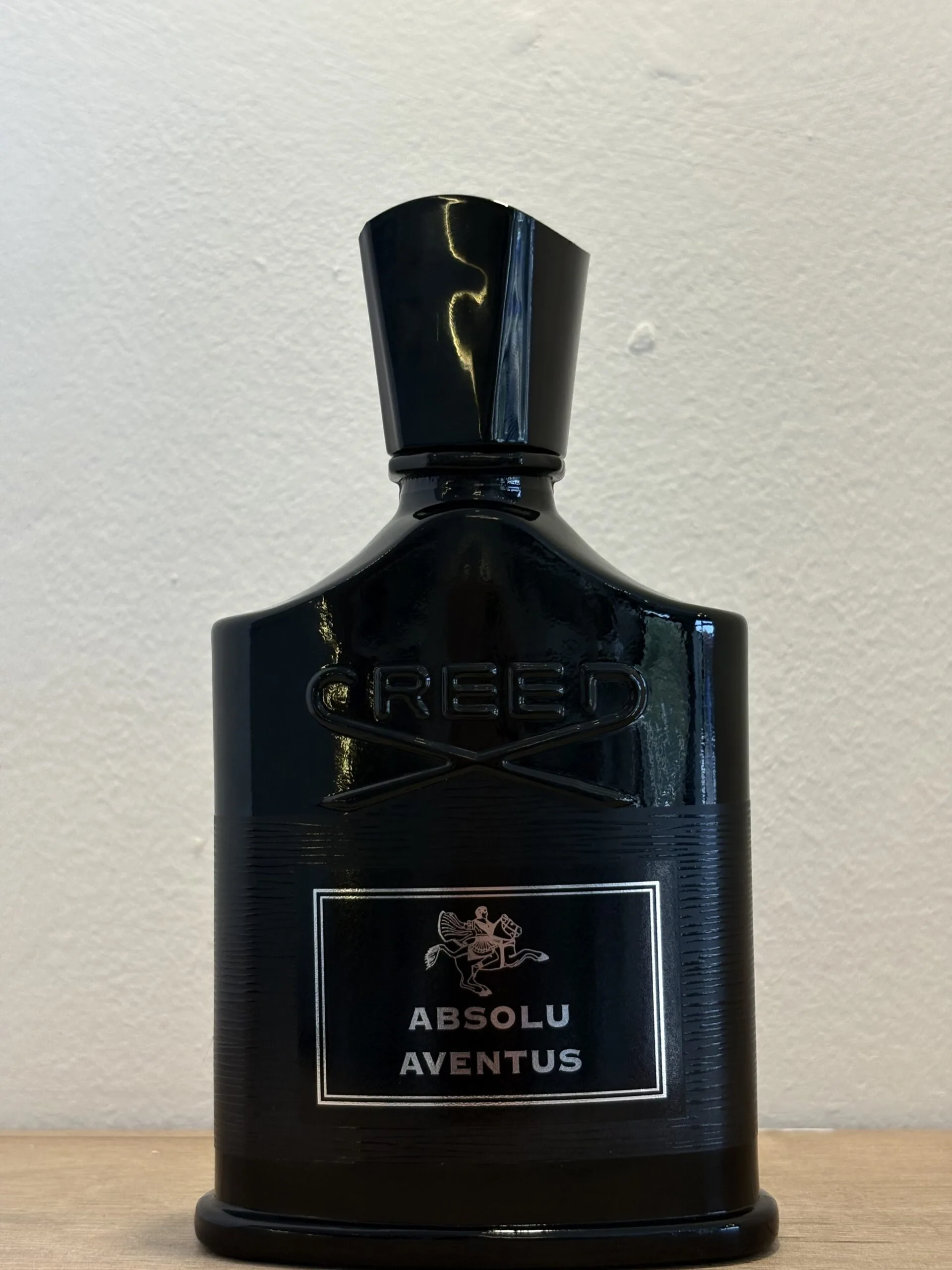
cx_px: 476
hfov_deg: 28.0
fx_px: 1907
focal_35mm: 52
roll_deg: +0.7
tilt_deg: +3.1
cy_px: 635
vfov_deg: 36.8
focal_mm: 5.96
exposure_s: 1/155
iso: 32
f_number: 1.6
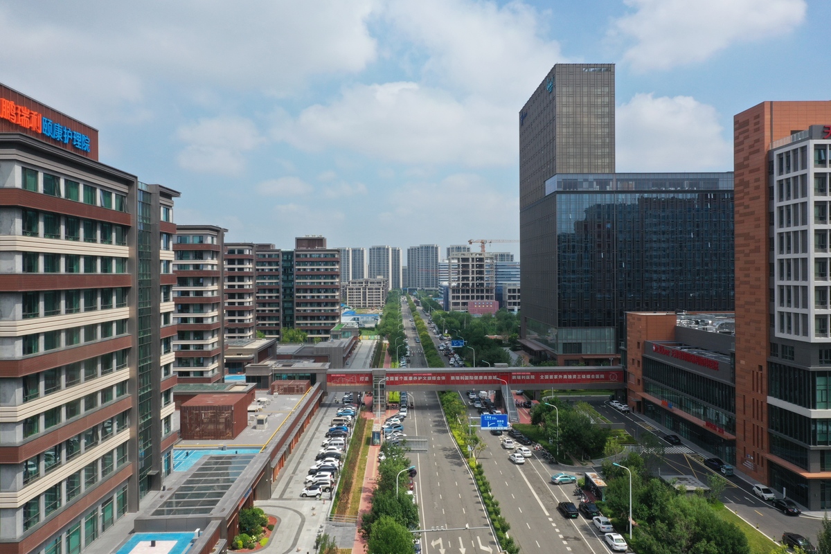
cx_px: 416
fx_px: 646
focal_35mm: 28
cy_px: 277
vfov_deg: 46.4
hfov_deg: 65.5
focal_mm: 10.26
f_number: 11
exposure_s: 1/160
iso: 100
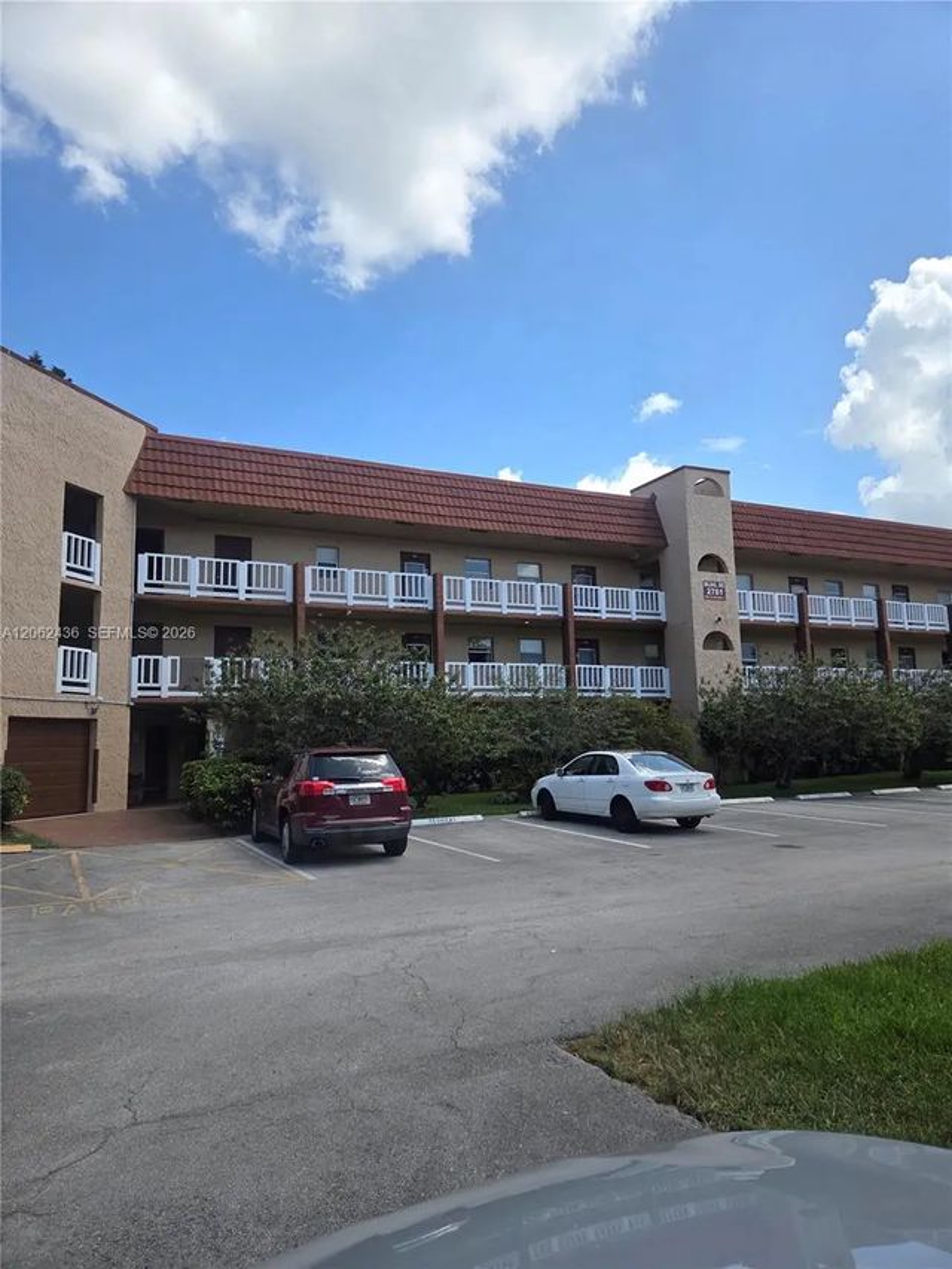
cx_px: 476
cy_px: 634
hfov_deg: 58.9
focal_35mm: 23
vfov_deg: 73.9
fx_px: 843
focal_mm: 5.4
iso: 80
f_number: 1.8
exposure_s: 1/10000
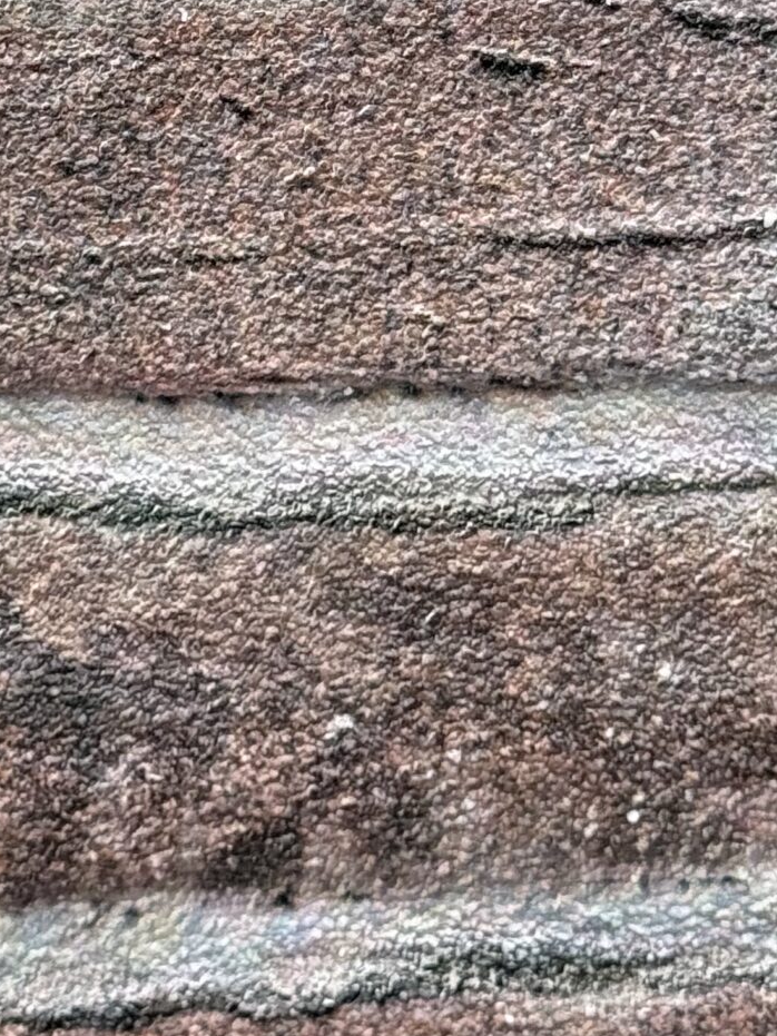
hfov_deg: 11.2
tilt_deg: -8.5
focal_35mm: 132
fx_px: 3951
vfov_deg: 14.5
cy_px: -146
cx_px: 262
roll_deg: +1.2
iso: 80
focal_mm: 6.76
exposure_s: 1/2976
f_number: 1.78
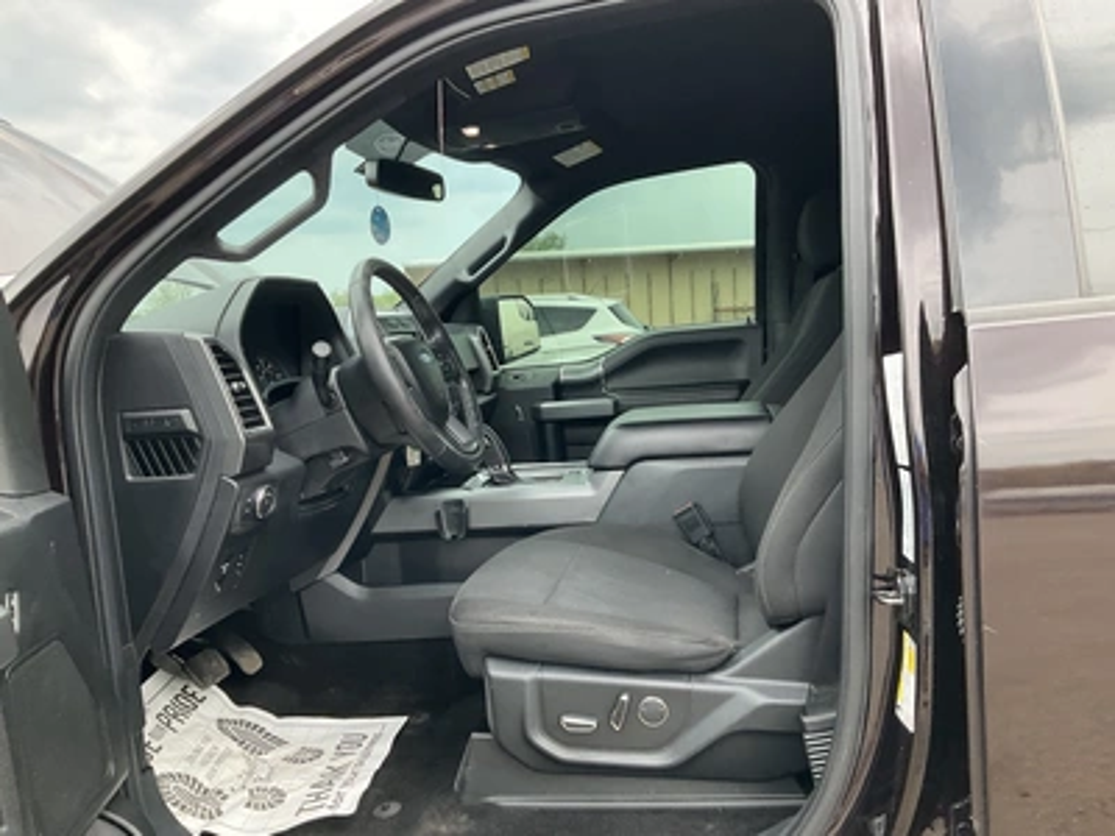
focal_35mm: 29
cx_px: 558
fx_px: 934
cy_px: 418
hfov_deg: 61.7
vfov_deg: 48.2
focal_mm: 3
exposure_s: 1/122
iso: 25
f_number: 1.8
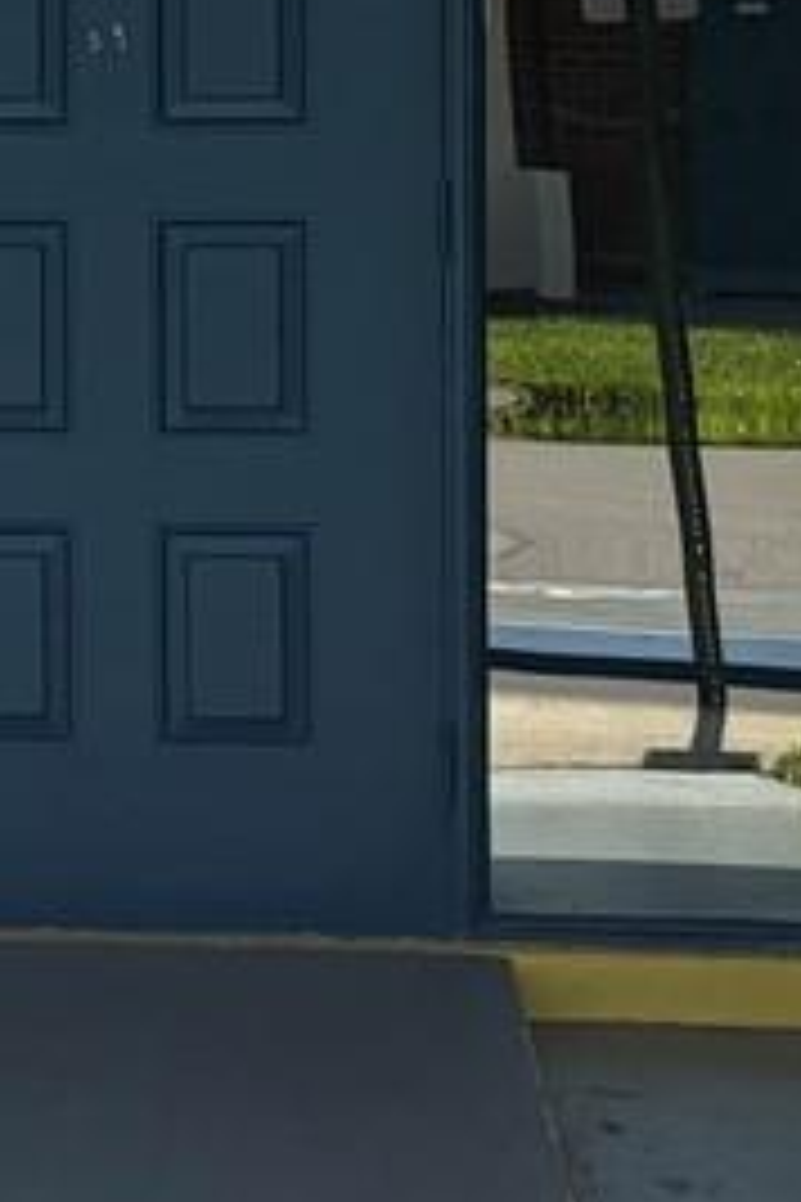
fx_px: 5406
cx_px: -544
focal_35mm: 162
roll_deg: +0.0
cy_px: 108
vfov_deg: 12.6
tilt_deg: -0.7
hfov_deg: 8.2
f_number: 1.6
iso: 50
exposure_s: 1/2747
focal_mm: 5.96
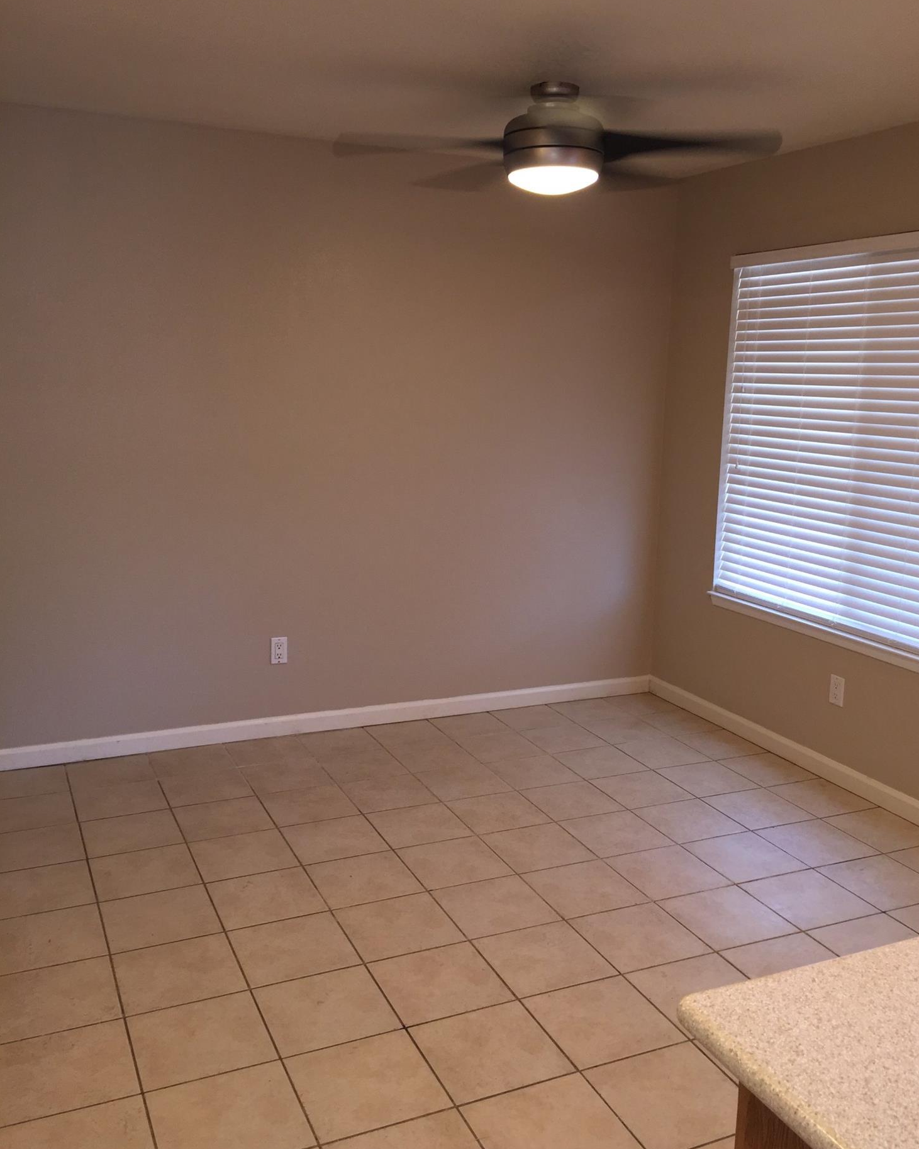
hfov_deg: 47.1
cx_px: 469
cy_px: 559
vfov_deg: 57.2
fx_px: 1054
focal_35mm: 31
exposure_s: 1/30
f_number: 2.2
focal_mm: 4.15
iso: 50
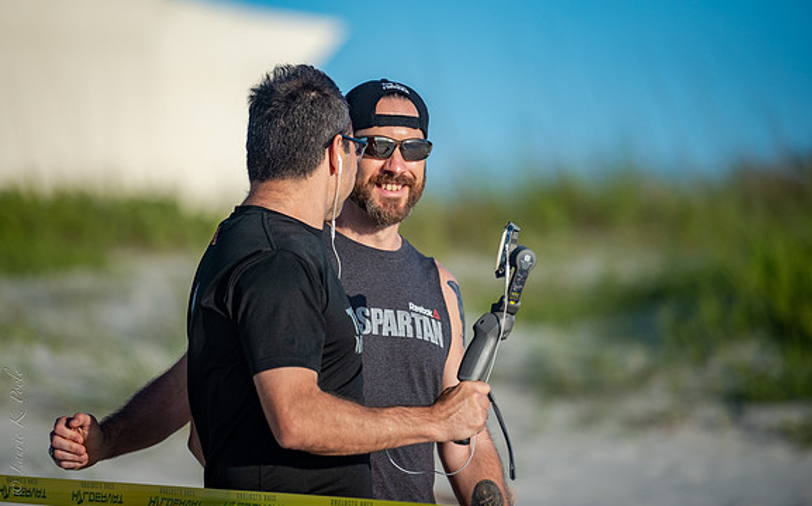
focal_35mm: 236
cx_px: 345
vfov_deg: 5.6
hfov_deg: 8.9
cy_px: 201
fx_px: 5220
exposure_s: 1/4000
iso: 400
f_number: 2.8
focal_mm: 200
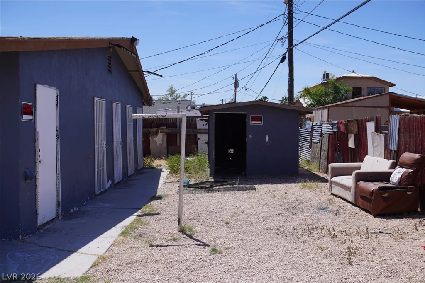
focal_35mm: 34
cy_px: 142
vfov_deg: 38.4
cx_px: 212
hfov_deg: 55.1
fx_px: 407
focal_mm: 23
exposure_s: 1/800
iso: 100
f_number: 5
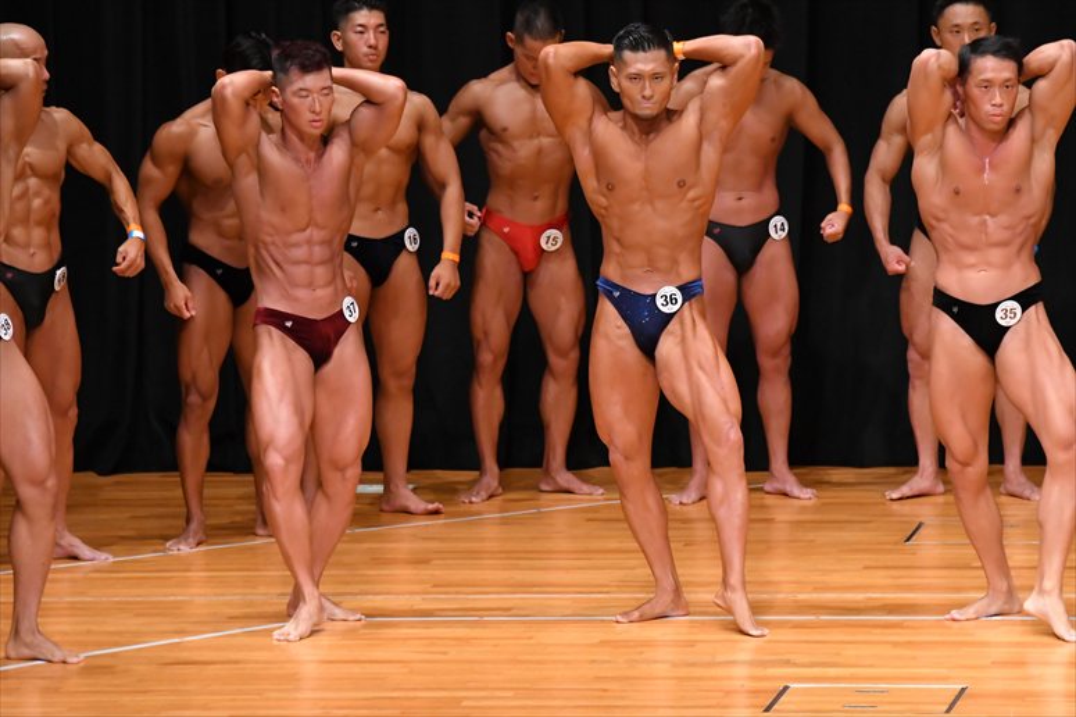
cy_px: 358
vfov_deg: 5.1
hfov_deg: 7.6
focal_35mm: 270
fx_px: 8066
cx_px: 538
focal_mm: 180
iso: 5000
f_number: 5.6
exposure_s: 1/400
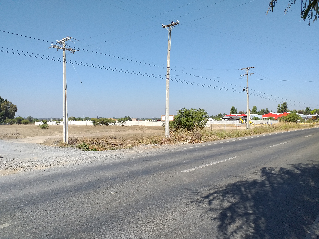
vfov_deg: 53.1
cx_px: 160
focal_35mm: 26
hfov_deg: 67.3
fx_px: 240
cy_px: 120
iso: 40
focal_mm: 3.6
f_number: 1.9
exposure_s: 1/1421
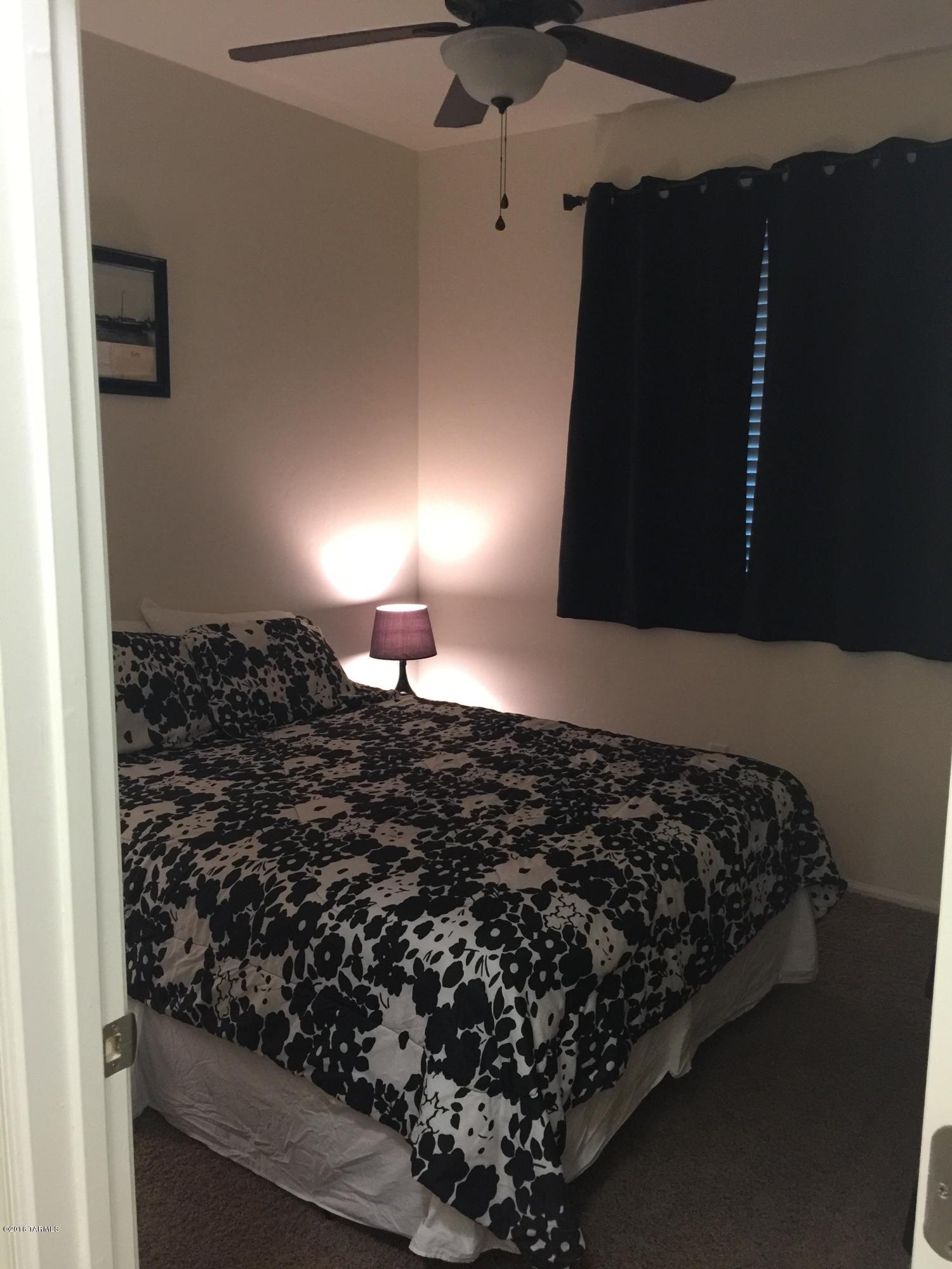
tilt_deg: -9.8
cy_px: 634
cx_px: 476
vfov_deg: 61.7
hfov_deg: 48.2
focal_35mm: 29
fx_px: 1063
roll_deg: -0.9
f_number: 2.2
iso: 125
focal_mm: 4.15
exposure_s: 1/15
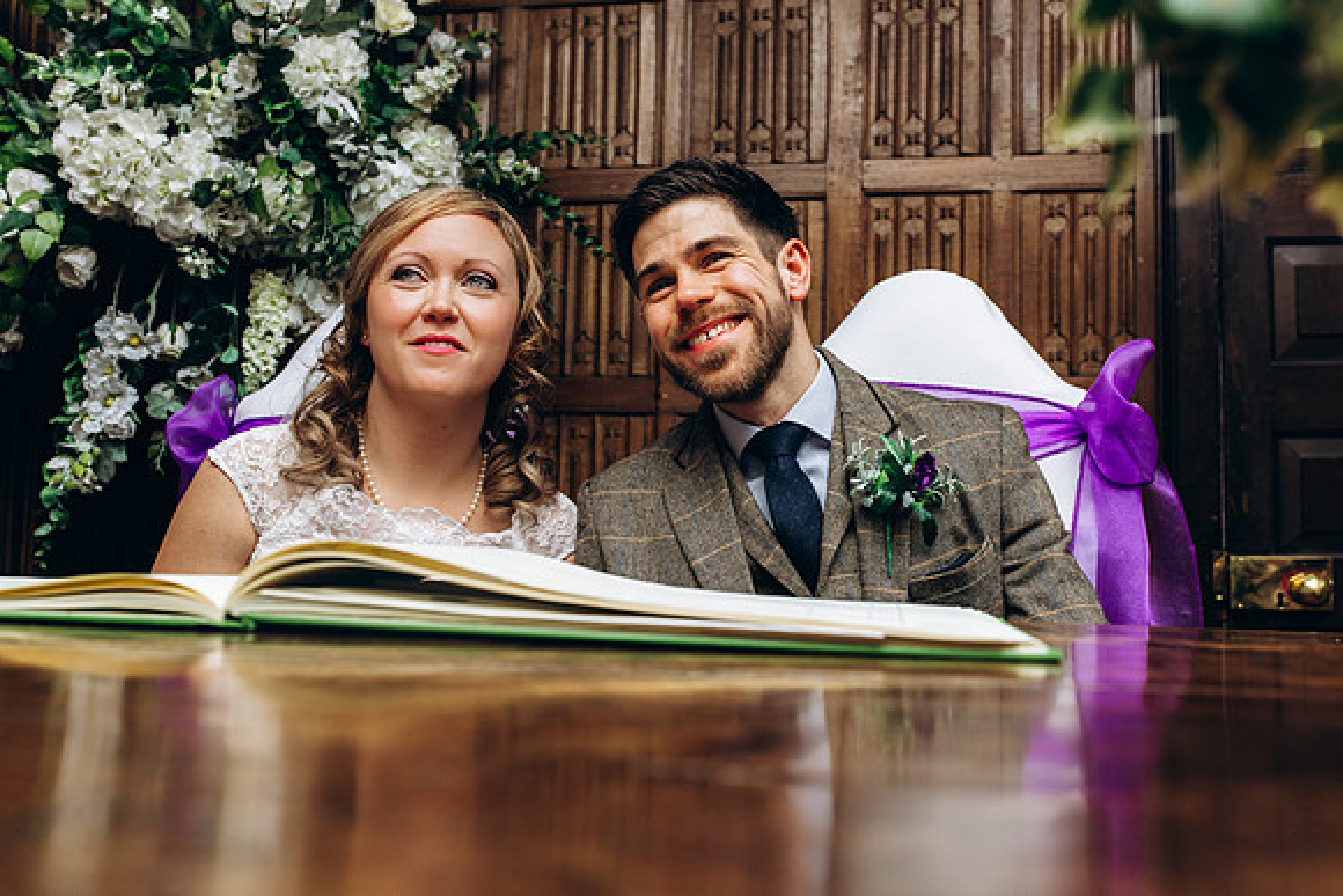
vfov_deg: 37.9
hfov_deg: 54.4
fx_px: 1306
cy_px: 448
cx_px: 672
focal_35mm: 35
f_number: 5.6
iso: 320
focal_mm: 35
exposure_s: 1/100
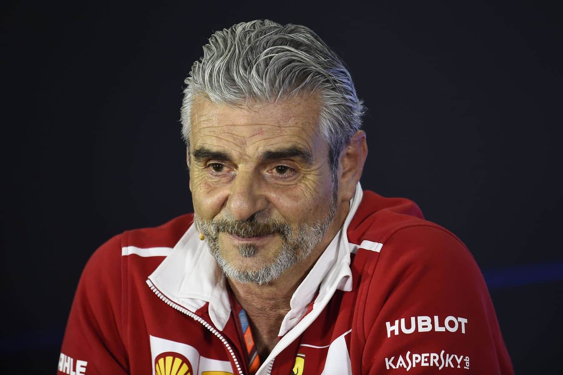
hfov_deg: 4.1
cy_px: 188
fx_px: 7819
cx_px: 282
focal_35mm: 500
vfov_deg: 2.7
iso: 2500
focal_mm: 500
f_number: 4
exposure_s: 1/200
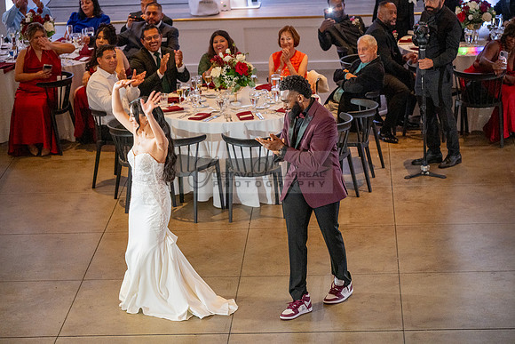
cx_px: 258
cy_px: 172
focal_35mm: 120
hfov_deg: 17.1
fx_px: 1717
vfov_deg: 11.4
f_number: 4
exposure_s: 1/200
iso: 3200
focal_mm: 120
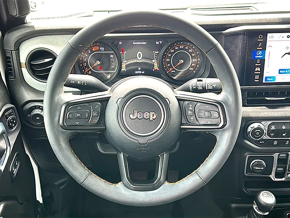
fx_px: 318
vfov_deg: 37.7
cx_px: 145
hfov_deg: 49.0
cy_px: 109
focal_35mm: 38
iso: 80
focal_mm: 6.86
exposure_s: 1/89
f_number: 1.78
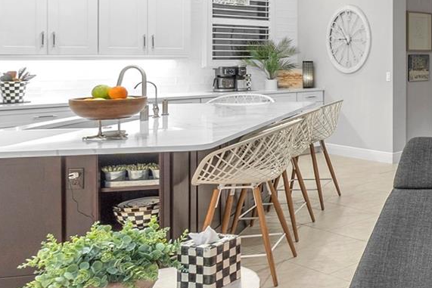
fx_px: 504
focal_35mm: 42
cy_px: 61
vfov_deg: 31.2
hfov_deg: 32.3
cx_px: 586
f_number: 8
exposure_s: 1/2
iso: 100
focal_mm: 10
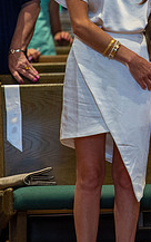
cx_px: 248
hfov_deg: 2.6
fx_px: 3312
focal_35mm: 504
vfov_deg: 4.2
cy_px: 43
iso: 1600
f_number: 2.8
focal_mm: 185
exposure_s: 1/125
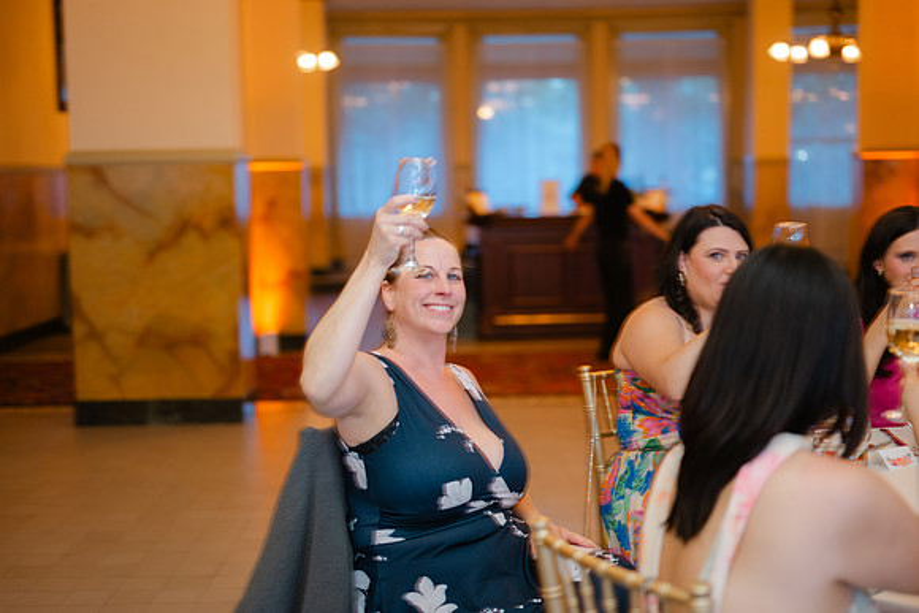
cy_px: 306
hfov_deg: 39.6
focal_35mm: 50
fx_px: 1277
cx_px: 460
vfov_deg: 27.0
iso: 320
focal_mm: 50
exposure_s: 1/100
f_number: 1.8
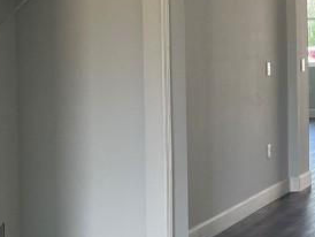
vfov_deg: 15.1
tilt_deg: -2.1
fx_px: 883
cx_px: 535
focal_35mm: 97
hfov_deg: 17.2
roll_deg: +0.6
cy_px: 23
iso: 125
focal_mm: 5.1
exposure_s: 1/119
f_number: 1.6
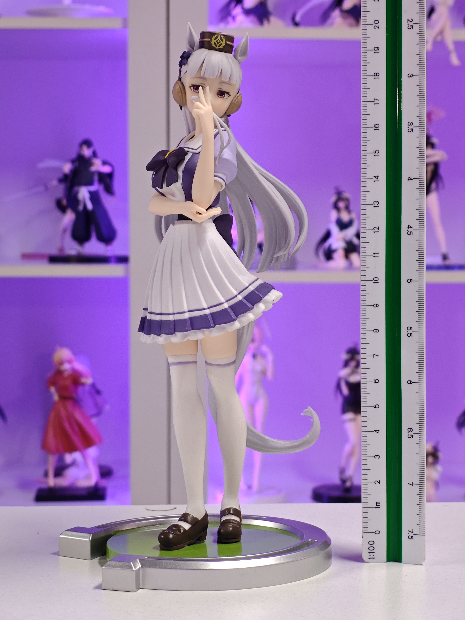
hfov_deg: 18.4
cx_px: 232
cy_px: 310
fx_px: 1433
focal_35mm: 80
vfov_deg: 24.4
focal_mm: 7.48
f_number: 2.4
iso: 400
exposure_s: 1/18.7
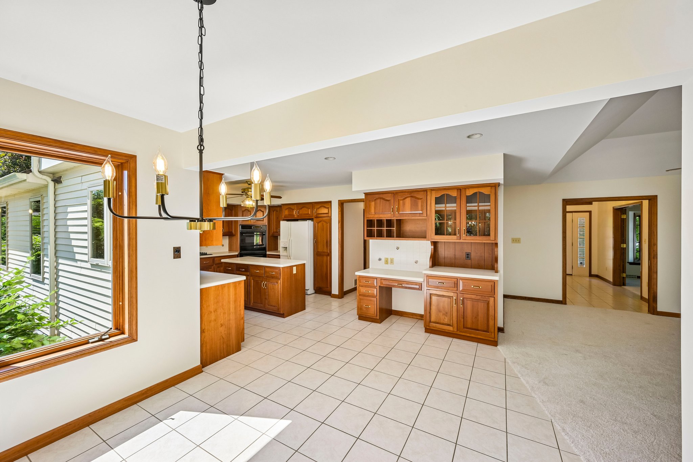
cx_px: 346
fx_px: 269
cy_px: 231
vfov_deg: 81.2
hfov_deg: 104.3
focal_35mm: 14
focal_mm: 14
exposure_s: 1/15
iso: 110
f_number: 8
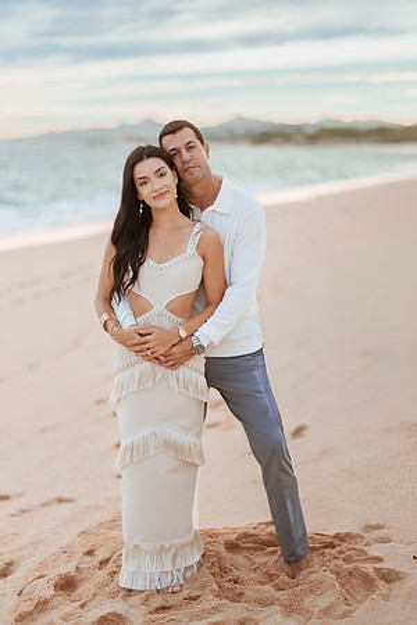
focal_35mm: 58
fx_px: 1008
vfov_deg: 34.5
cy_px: 312
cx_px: 208
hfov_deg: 23.4
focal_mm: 58
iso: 250
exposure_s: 1/5000
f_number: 1.6
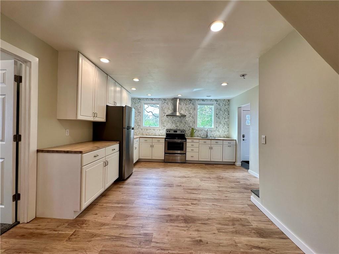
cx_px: 170
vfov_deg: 85.7
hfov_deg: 102.1
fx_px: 137
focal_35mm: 14
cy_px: 127
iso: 50
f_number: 2.2
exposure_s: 1/120
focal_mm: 2.22
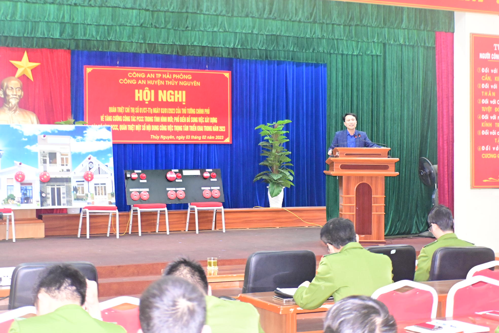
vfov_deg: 21.6
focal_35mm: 63
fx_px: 873
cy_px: 166
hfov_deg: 31.9
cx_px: 250
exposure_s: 1/200
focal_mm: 42
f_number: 4.5
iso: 9000
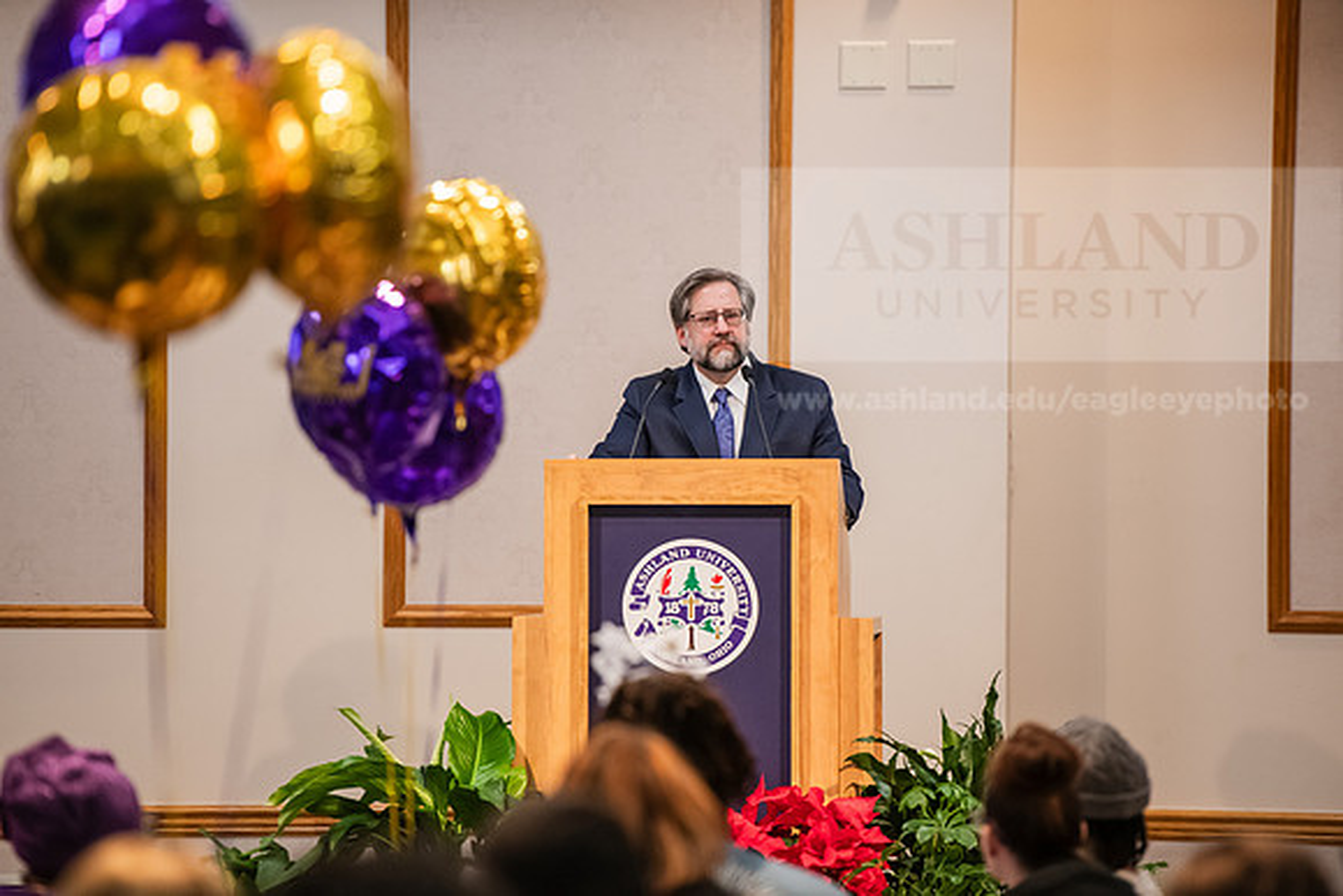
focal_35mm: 200
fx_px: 7463
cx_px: 672
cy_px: 448
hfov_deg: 10.3
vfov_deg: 6.9
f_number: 3.2
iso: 2500
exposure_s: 1/200
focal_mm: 200
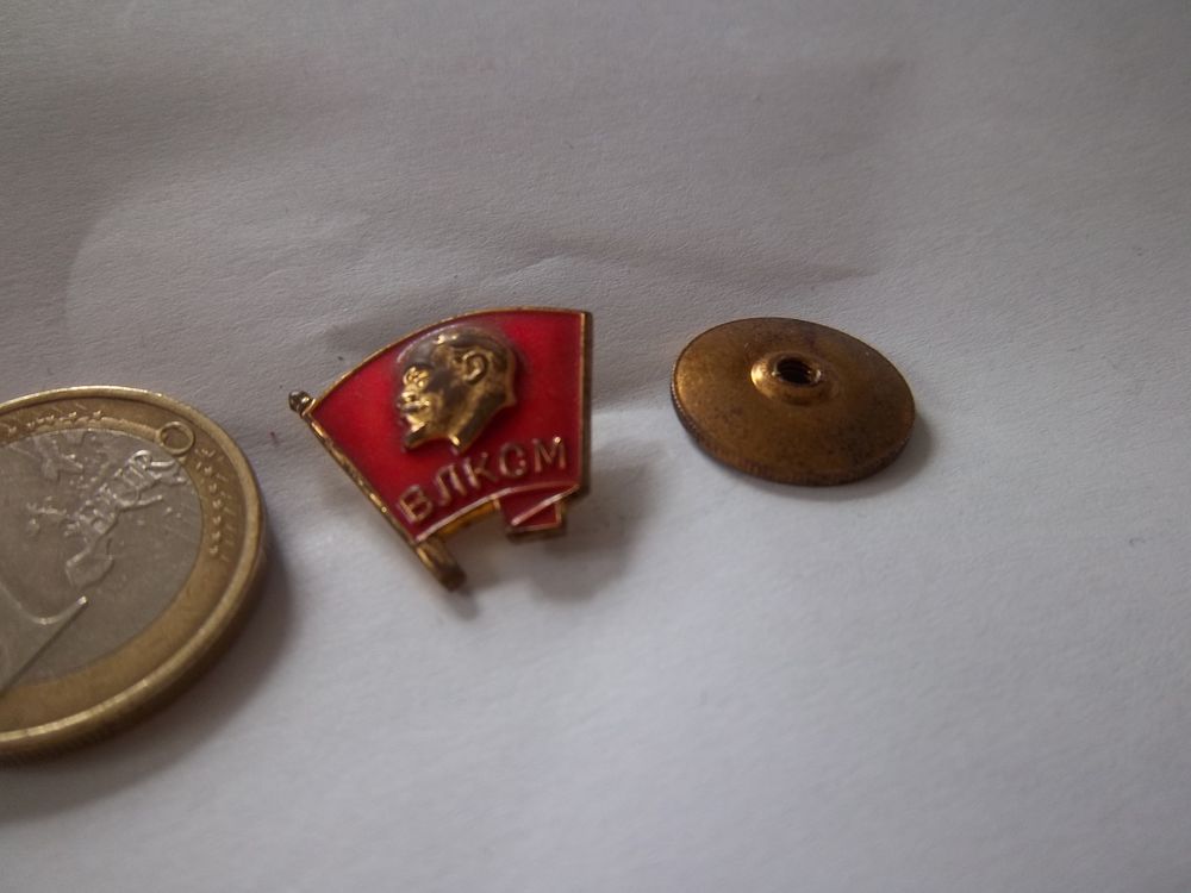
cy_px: 446
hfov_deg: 63.4
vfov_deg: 49.7
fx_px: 963
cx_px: 596
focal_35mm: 28
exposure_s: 1/30
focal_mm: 5.05
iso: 77
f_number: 3.5
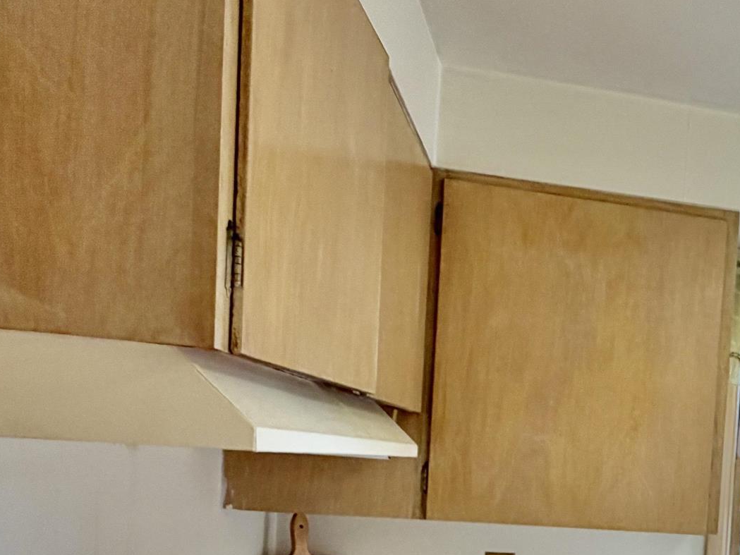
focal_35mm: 41
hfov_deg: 38.3
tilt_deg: -3.2
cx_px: 805
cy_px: 517
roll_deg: -4.3
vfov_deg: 33.0
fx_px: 877
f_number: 2.2
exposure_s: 1/120
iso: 125
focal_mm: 2.22
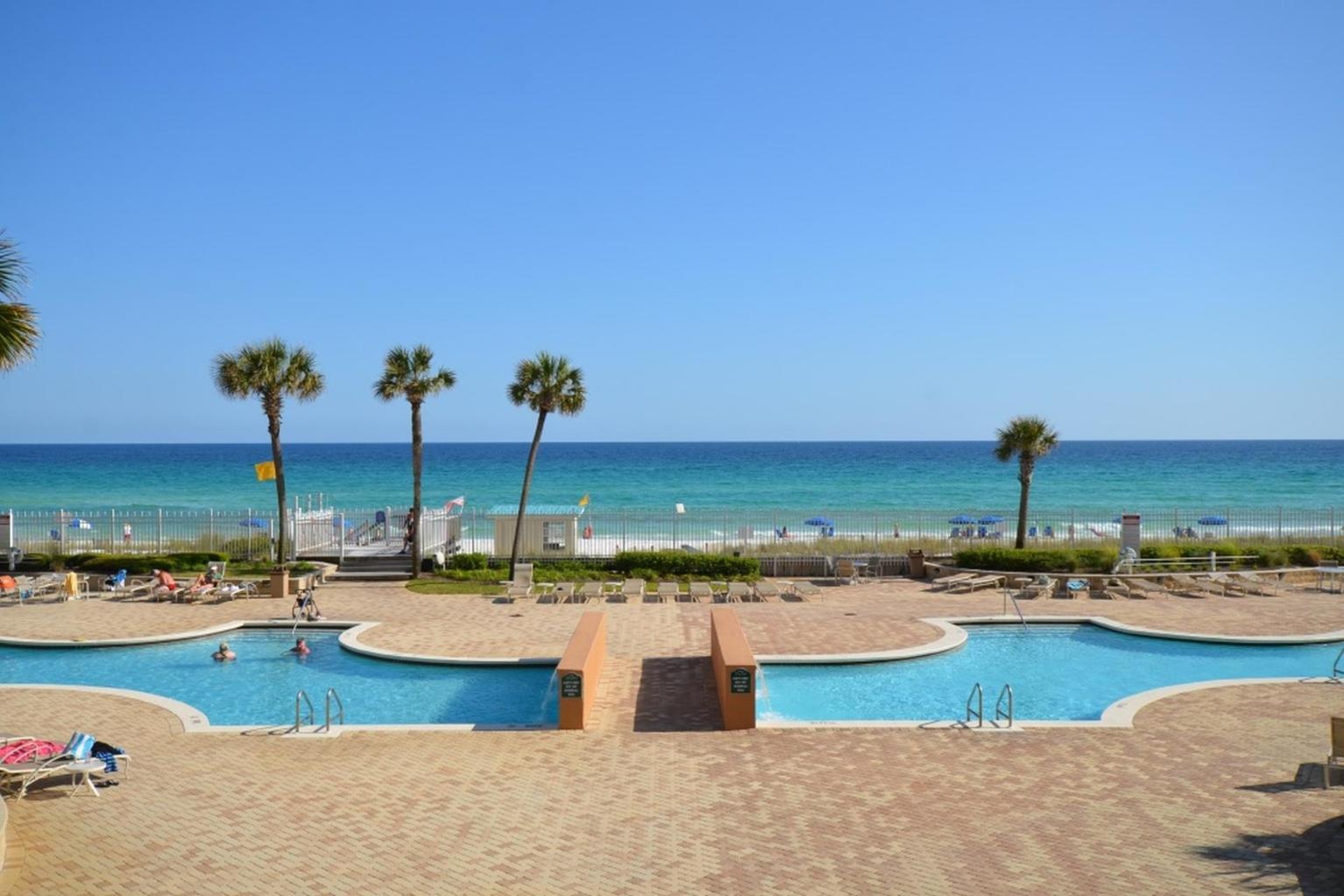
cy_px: 448
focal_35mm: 33
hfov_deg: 57.2
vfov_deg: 40.0
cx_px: 672
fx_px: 1232
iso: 100
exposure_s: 1/320
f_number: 9
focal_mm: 22
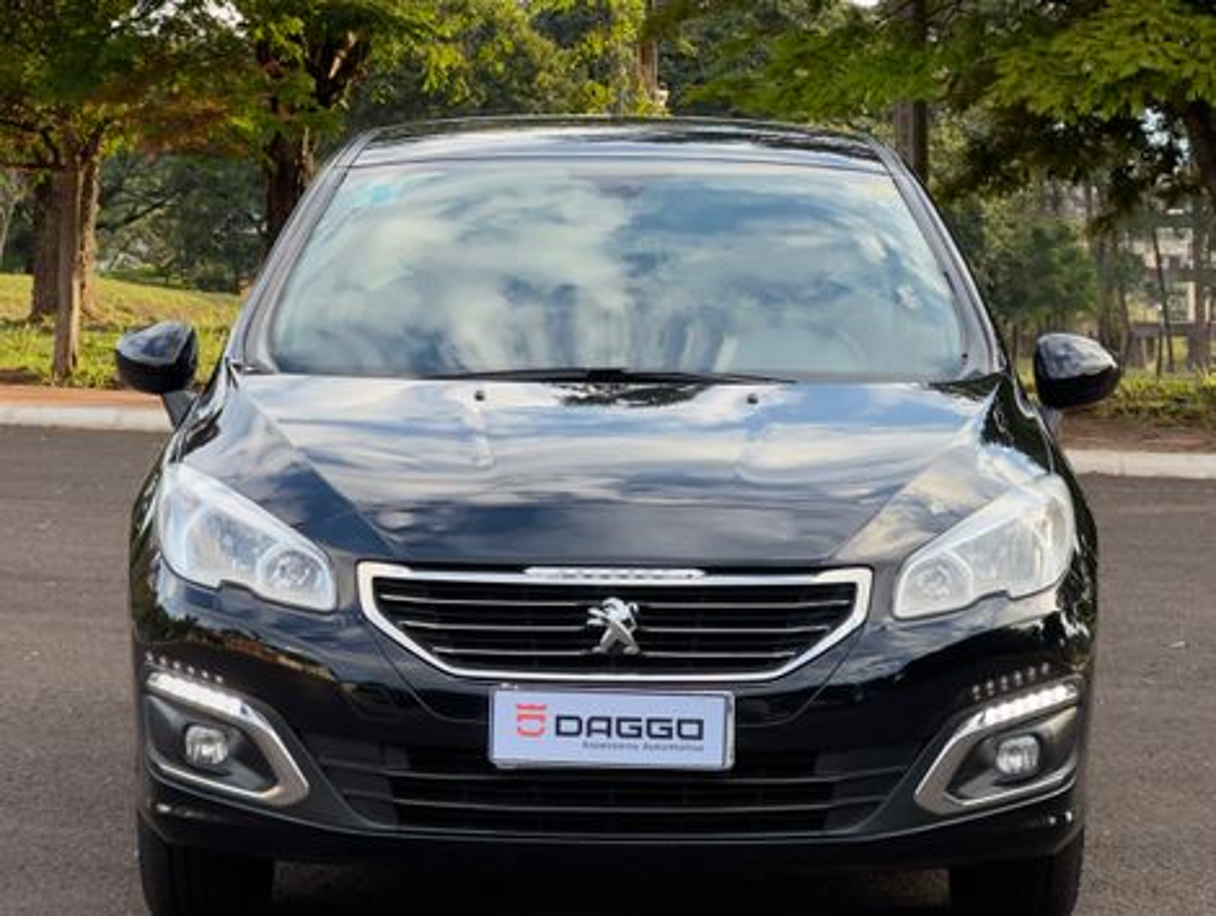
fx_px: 2709
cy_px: 458
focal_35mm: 77
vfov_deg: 19.2
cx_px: 608
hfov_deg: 25.3
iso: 25
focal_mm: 9
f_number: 2.8
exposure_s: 1/99
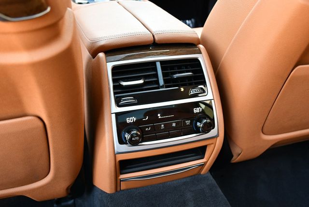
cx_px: 154
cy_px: 104
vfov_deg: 36.9
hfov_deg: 53.1
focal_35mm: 36
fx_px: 309
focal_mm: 18
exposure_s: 1/125
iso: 1100
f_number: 3.5
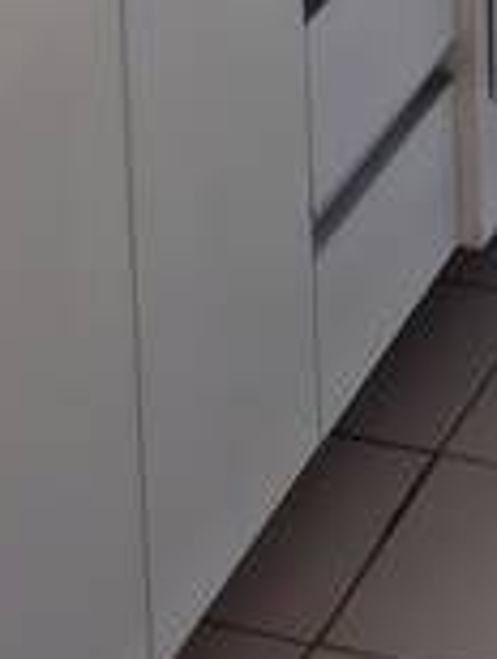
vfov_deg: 10.3
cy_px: -706
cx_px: -94
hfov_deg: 8.4
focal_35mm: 175
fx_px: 3341
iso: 256
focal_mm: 4.71
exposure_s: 1/101
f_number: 1.7
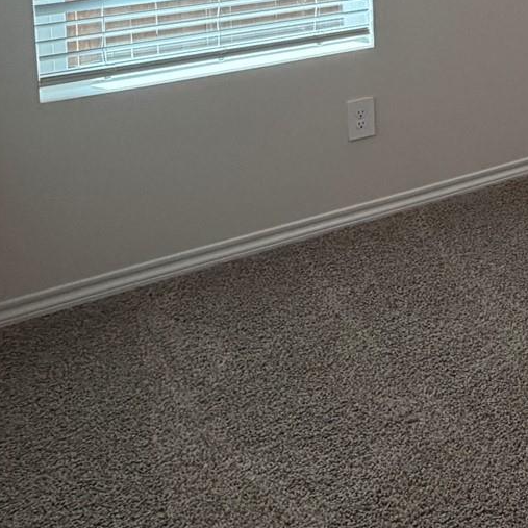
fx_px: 863
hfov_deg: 27.2
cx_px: 723
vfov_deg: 28.6
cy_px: -139
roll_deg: +0.6
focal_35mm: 50
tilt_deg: -4.6
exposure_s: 1/120
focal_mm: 2.22
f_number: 2.2
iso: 125
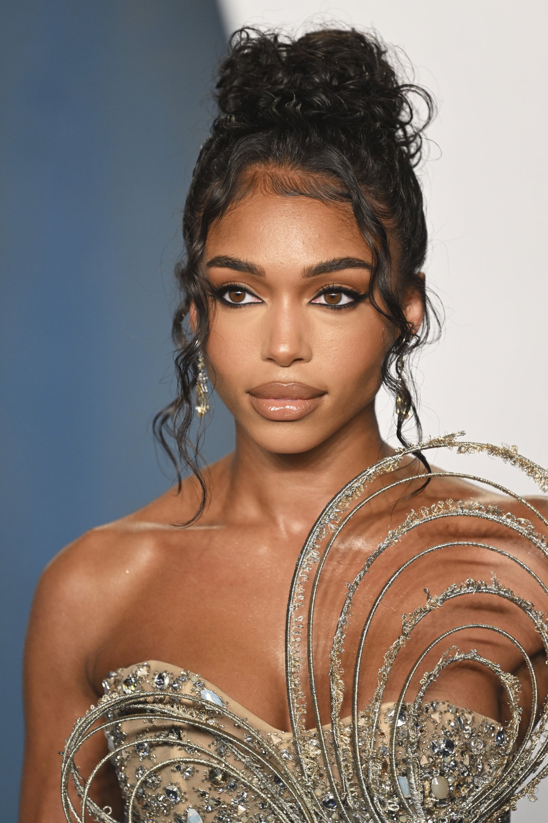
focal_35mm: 300
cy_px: 412
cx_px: 274
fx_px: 6849
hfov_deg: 4.6
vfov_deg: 6.9
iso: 1000
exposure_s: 1/400
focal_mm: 300
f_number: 4
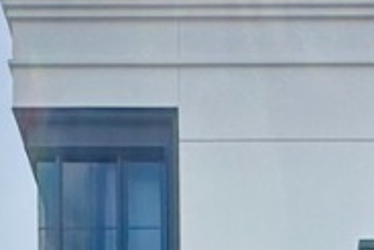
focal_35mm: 79
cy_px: 618
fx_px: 821
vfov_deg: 12.8
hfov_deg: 25.4
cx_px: 270
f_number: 2.2
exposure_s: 1/1453
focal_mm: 2.22
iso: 40
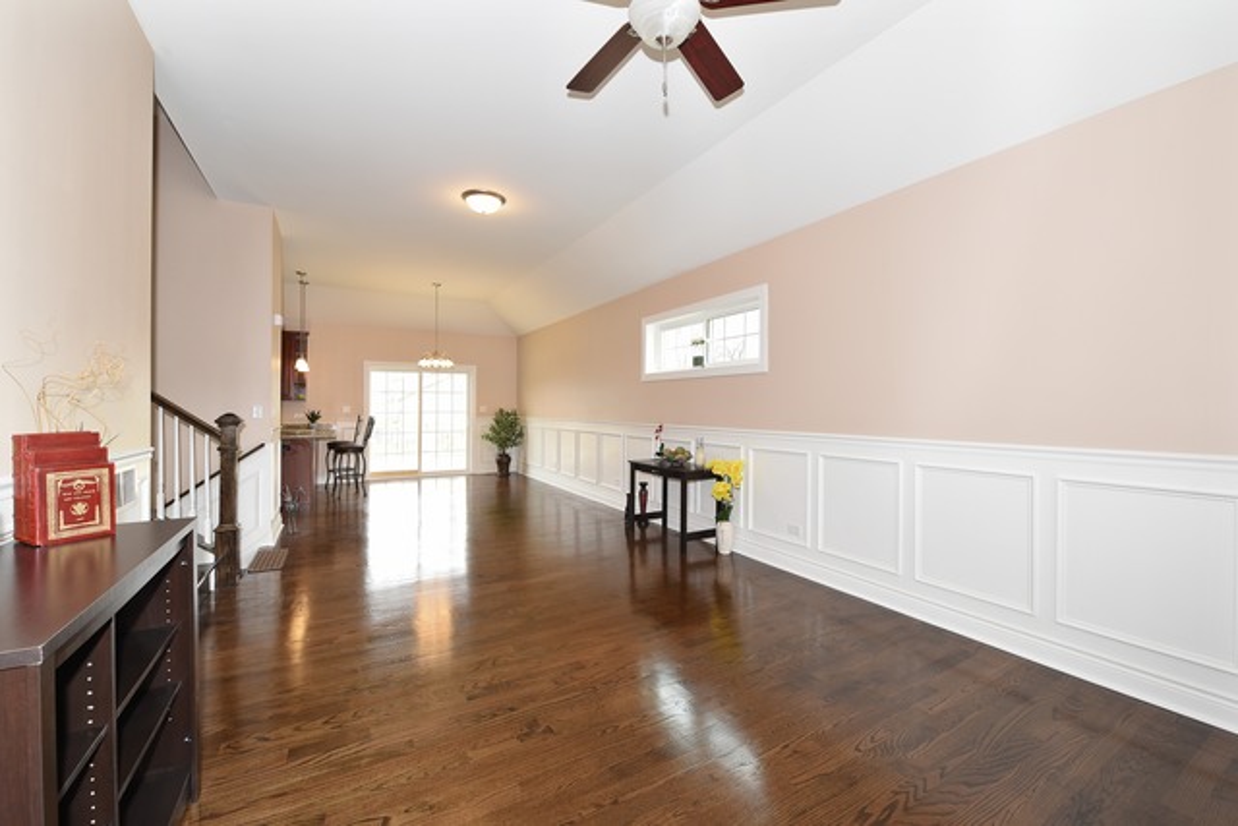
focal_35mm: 14
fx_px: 482
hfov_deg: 104.2
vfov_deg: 81.2
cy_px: 413
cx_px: 619
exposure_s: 1/25
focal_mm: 14
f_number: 8
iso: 400
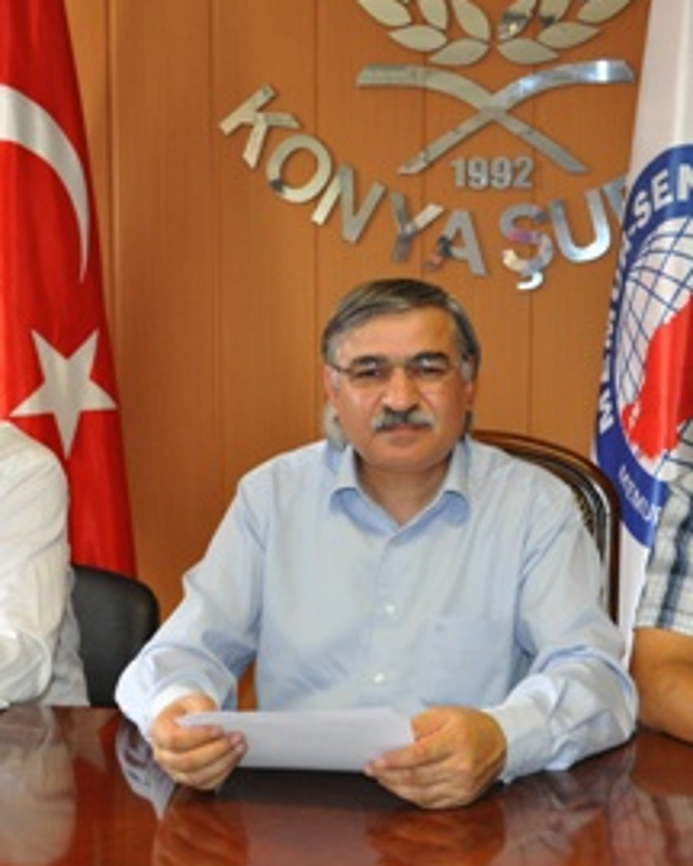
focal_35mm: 56
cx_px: 353
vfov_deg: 33.6
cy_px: 459
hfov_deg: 27.1
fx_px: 1436
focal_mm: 24
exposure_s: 1/60
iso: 800
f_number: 4
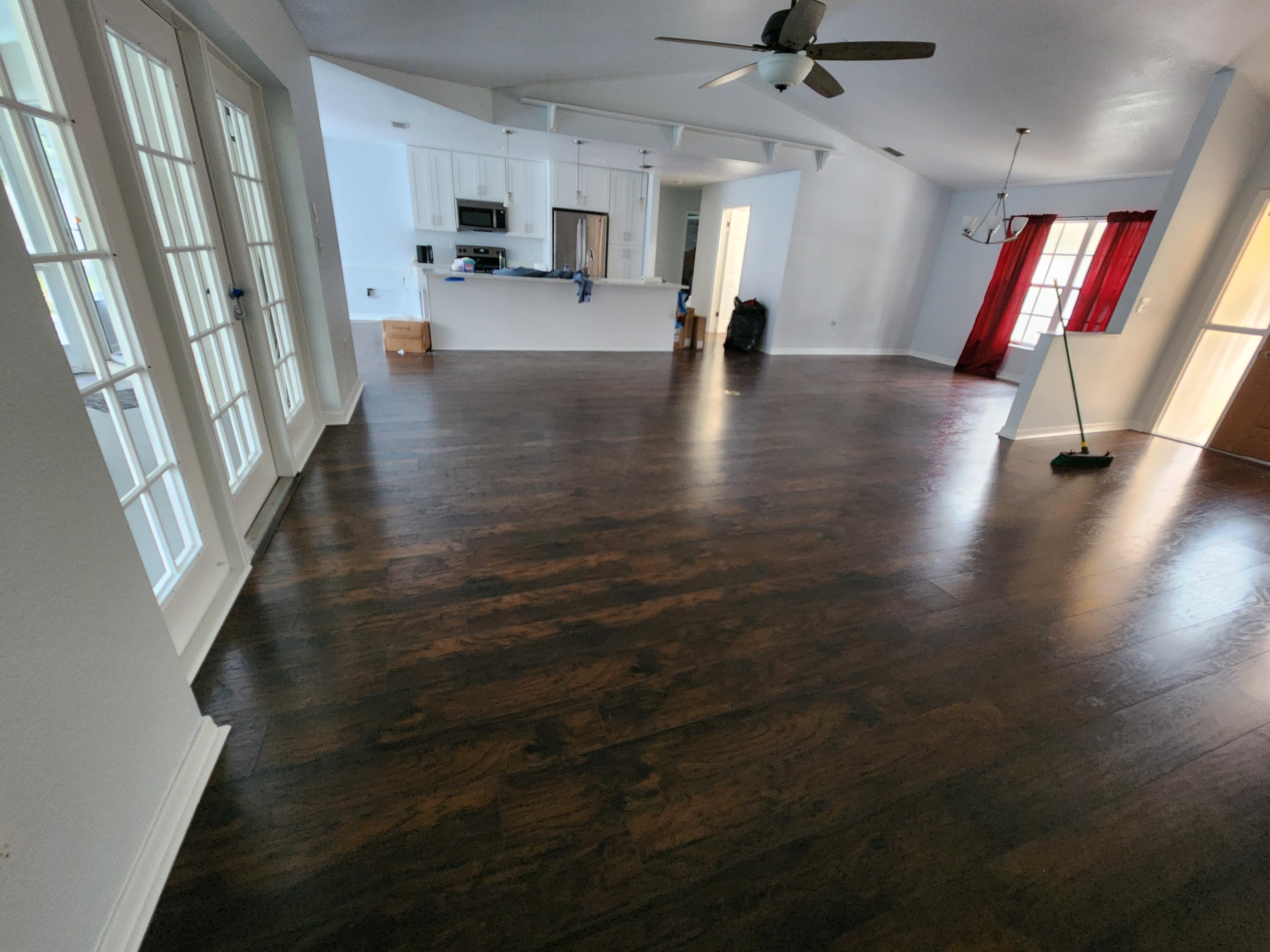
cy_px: 476
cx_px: 635
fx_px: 477
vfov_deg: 89.9
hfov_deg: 106.2
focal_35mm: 13
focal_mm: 2.2
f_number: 2.2
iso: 640
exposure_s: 1/30
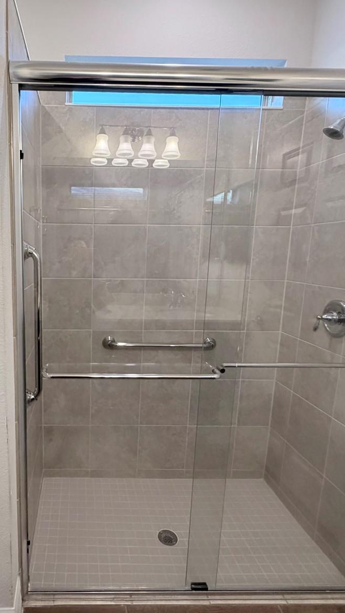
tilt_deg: -8.7
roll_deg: -0.8
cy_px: 308
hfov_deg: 51.2
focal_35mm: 21
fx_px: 341
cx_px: 83
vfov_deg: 83.8
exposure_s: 1/120
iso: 320
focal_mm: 2.22
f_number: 2.2
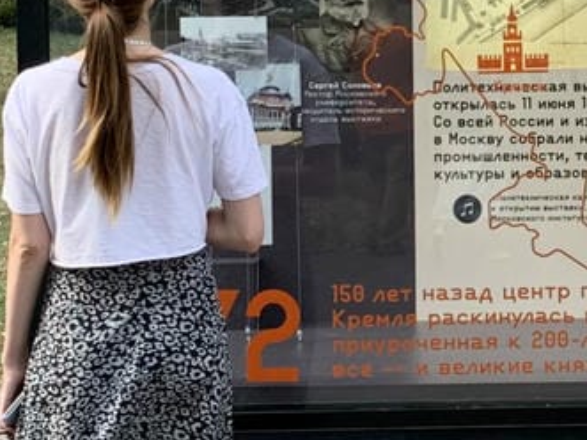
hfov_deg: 16.8
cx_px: 674
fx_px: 1916
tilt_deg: -2.0
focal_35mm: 113
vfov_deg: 13.0
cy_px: 66
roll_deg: -0.7
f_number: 1.8
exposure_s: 1/122
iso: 25
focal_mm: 4.25
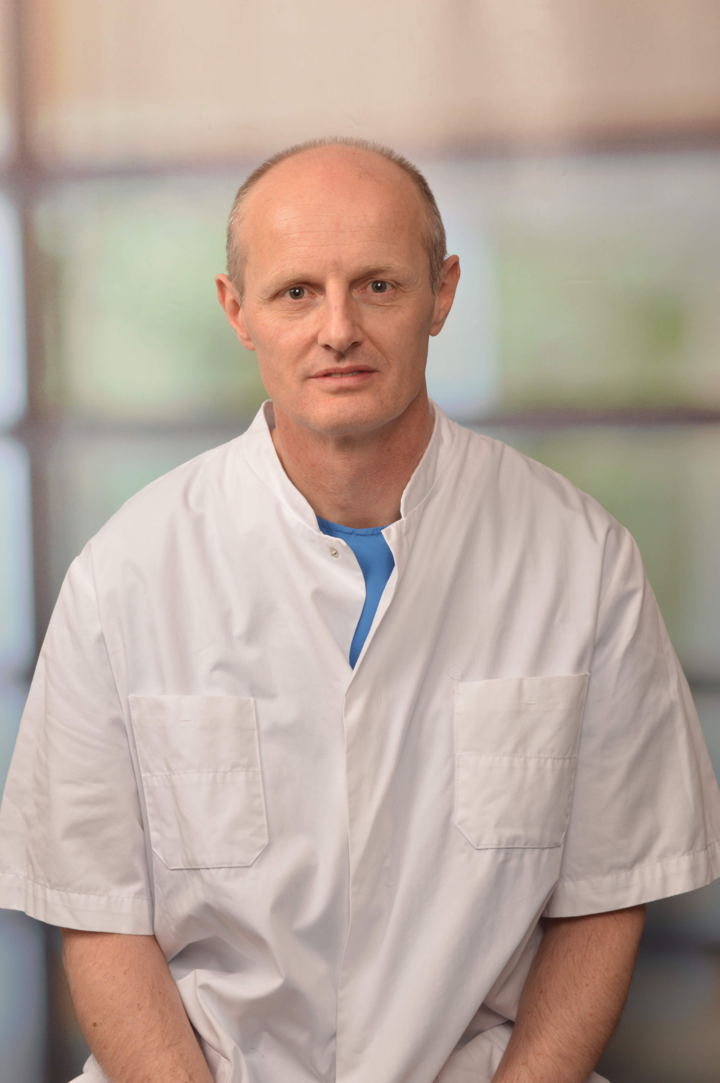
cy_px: 542
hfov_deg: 20.1
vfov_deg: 29.9
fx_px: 2029
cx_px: 360
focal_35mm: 68
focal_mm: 45
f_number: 13
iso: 100
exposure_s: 1/125
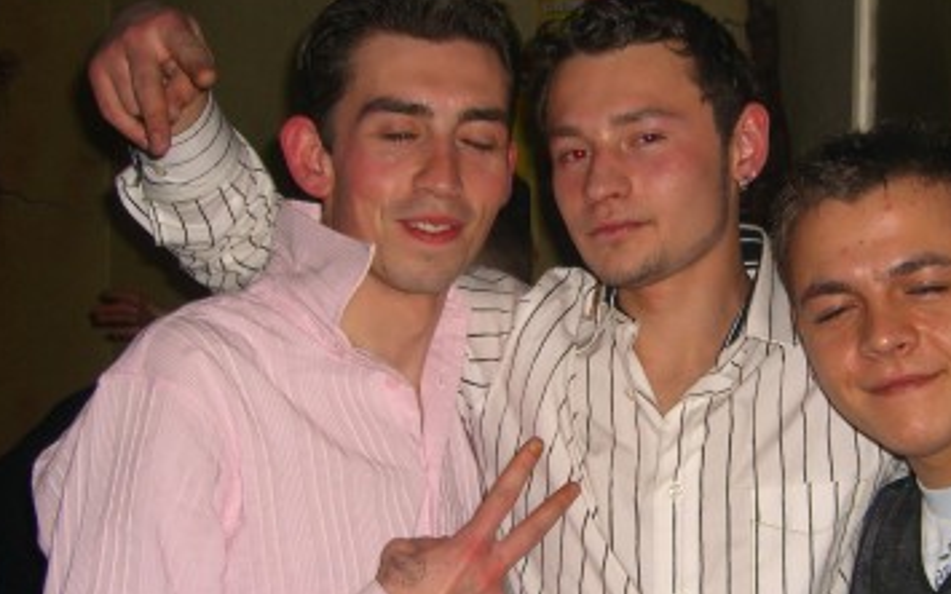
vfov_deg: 19.1
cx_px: 702
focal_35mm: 68
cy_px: 393
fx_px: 1763
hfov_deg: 29.8
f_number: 2.8
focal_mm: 7.9
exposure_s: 1/60
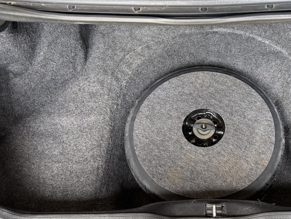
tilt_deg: -55.5
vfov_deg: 36.8
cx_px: 196
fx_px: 328
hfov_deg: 47.0
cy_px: 99
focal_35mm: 39
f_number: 1.78
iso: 200
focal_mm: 6.76
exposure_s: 1/121
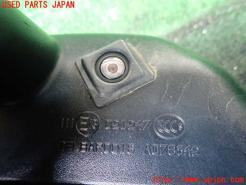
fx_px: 178
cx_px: 123
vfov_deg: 54.9
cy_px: 92
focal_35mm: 25
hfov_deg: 69.4
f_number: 2
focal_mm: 4.5
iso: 400
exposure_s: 1/30
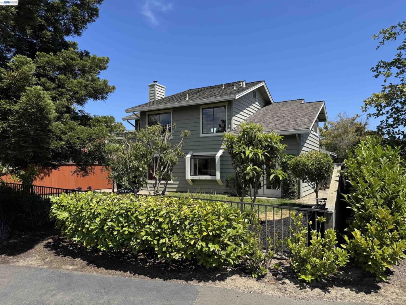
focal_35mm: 24
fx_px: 281
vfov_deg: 56.8
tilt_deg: +3.0
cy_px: 152
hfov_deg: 71.6
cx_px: 203
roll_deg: +0.5
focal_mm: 6.76
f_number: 1.78
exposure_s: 1/2959
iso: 80
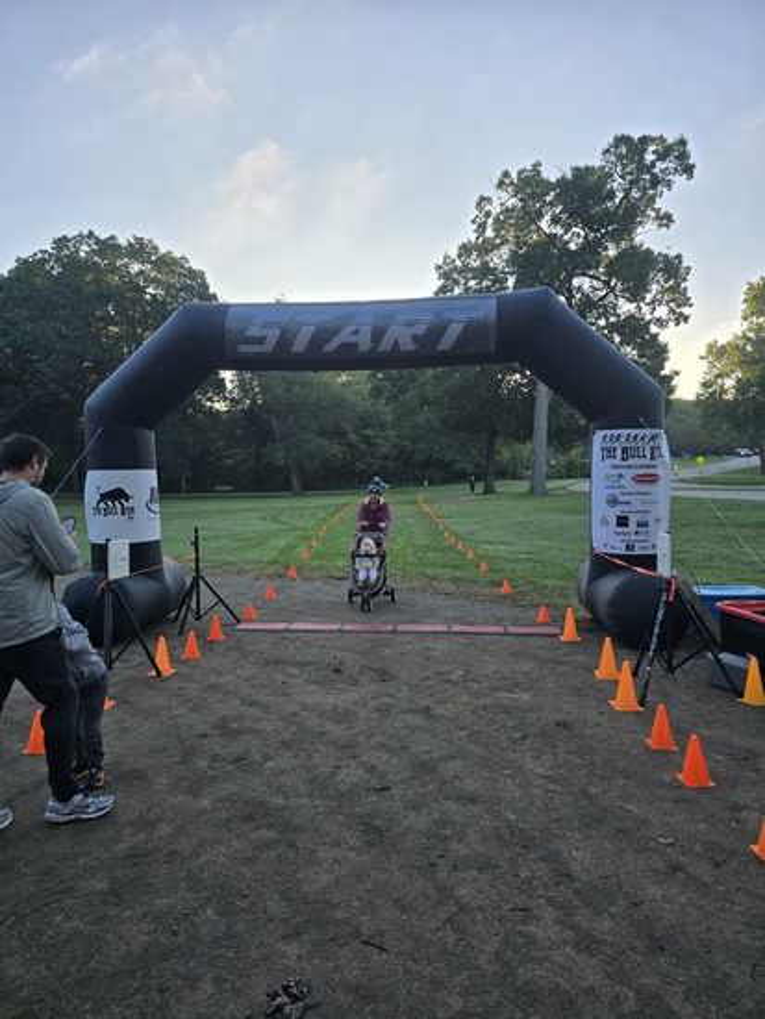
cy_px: 510
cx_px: 382
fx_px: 677
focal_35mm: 23
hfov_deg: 58.9
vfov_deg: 73.9
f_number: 1.7
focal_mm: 6.3
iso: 12
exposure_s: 1/266
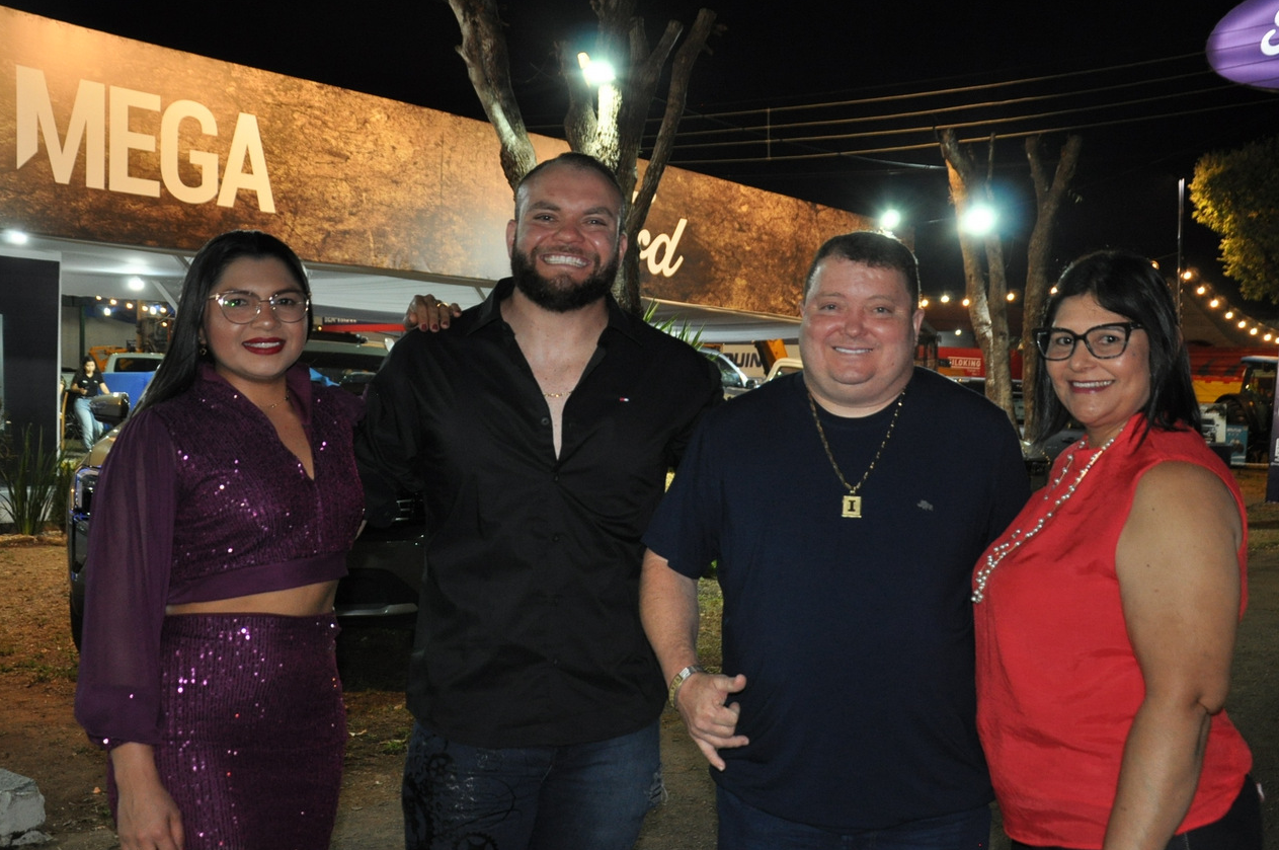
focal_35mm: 42
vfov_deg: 32.1
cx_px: 658
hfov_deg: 46.9
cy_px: 424
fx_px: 1475
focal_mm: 25
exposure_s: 1/60
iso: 800
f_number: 4
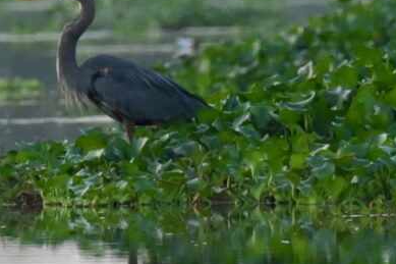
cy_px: 39
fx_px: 11578
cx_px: 64
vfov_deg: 1.3
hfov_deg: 2.0
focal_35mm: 1053
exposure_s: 1/640
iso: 2000
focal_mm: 400
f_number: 9
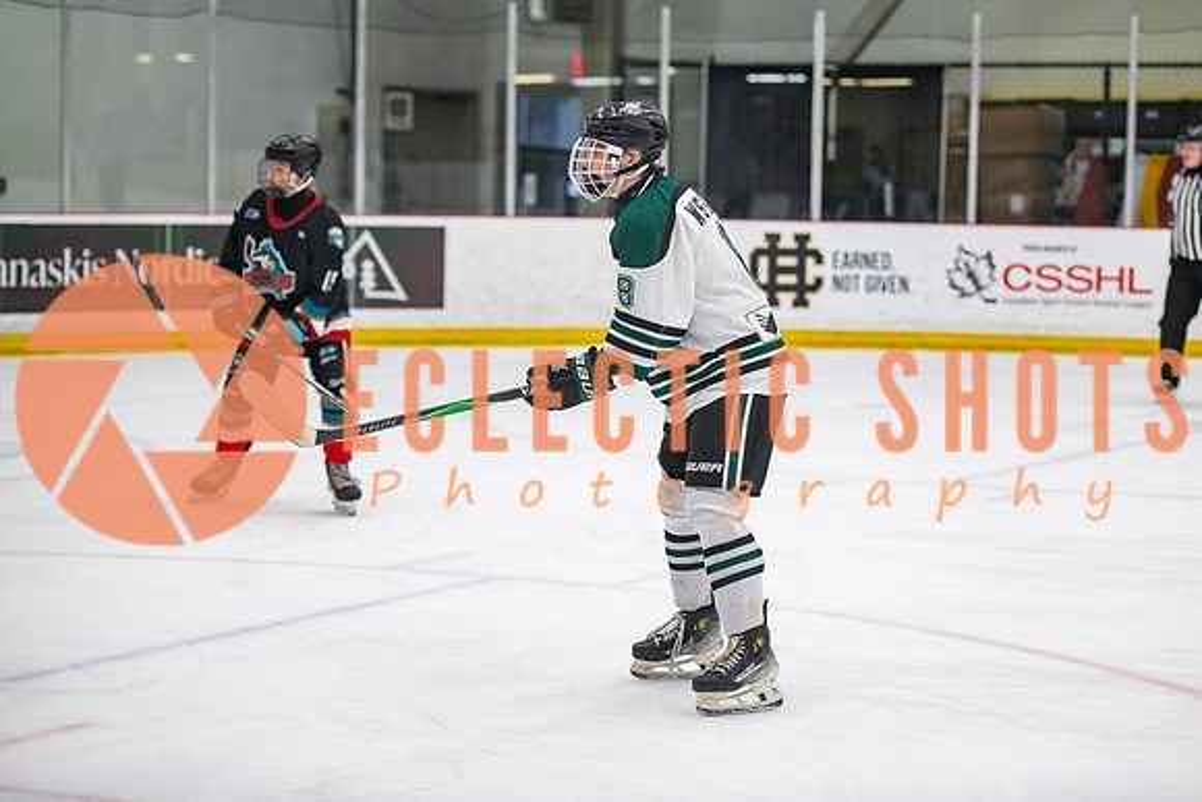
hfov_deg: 19.4
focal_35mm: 105
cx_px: 664
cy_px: 359
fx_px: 3508
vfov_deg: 13.0
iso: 2000
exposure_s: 1/640
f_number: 3.2
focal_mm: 95
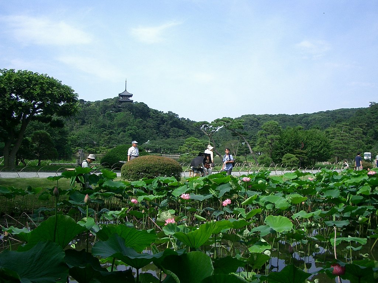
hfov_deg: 52.6
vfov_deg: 40.7
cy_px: 142
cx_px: 189
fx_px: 382
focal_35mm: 35
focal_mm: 5.8
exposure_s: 1/250
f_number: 4.3
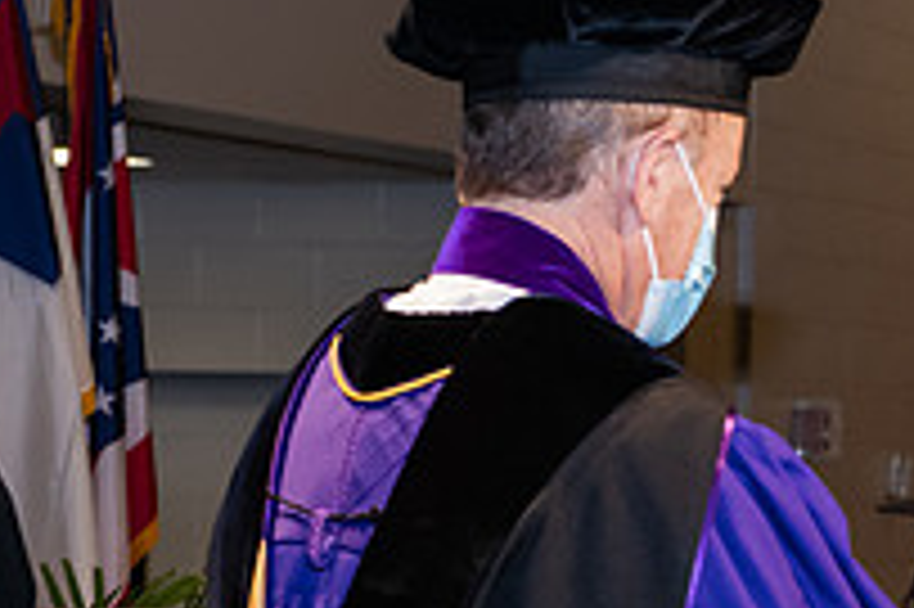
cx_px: 1090
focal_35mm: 189
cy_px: 565
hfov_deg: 10.7
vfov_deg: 7.2
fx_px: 4794
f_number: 6.3
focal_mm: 66
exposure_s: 1/200
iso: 1600
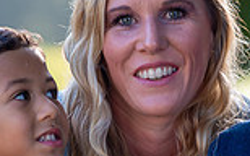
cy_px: 170
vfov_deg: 2.5
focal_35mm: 518
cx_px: 159
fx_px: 3527
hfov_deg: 4.1
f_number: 4
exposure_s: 1/80
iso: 100
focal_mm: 135
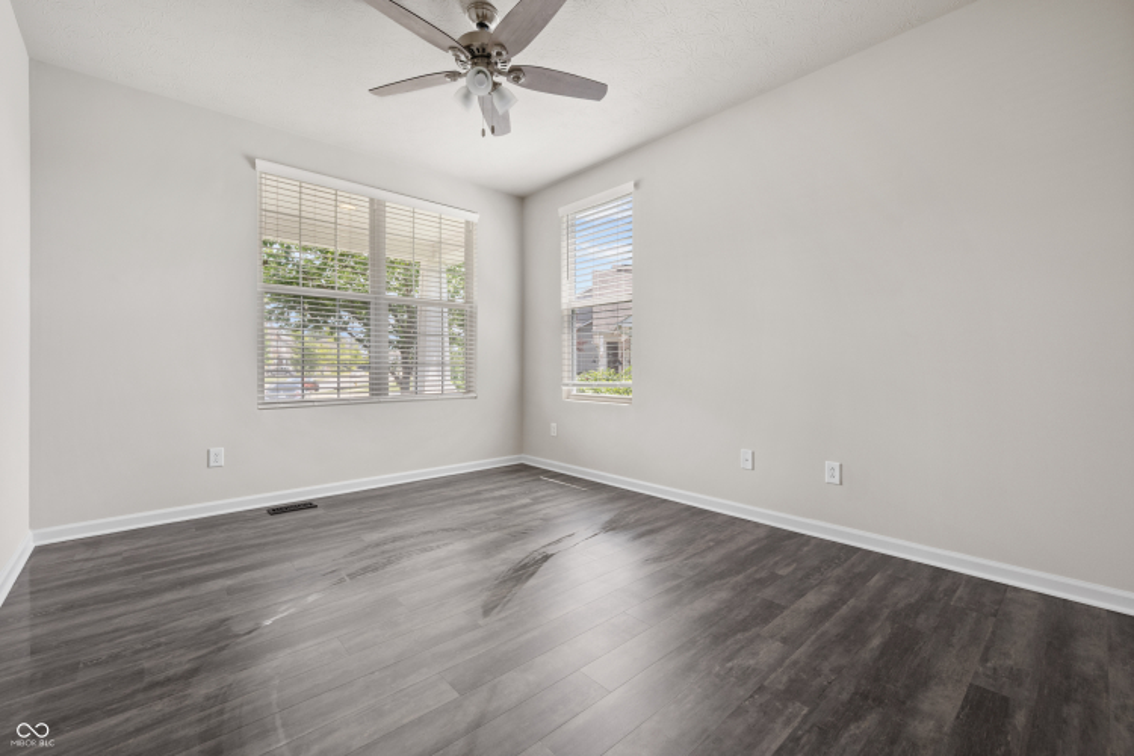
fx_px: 488
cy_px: 378
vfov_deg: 75.5
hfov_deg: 98.5
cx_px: 567
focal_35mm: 16
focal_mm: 15.5
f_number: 9
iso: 1800
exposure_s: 1/15
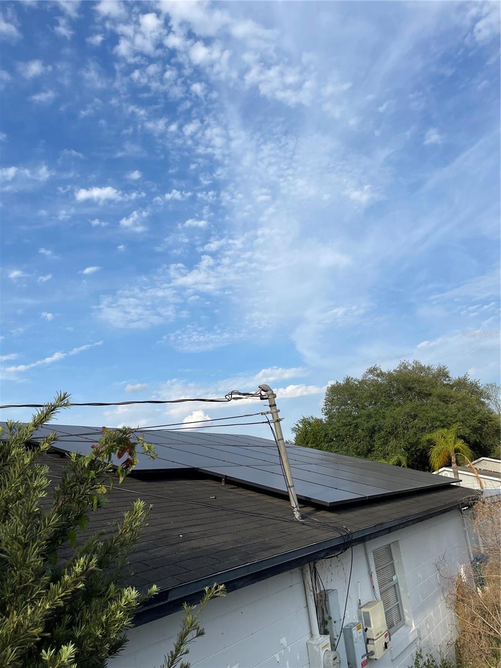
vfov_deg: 67.3
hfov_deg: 53.1
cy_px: 334
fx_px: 502
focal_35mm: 26
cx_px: 250
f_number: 1.6
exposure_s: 1/3448
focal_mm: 5.1
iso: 32
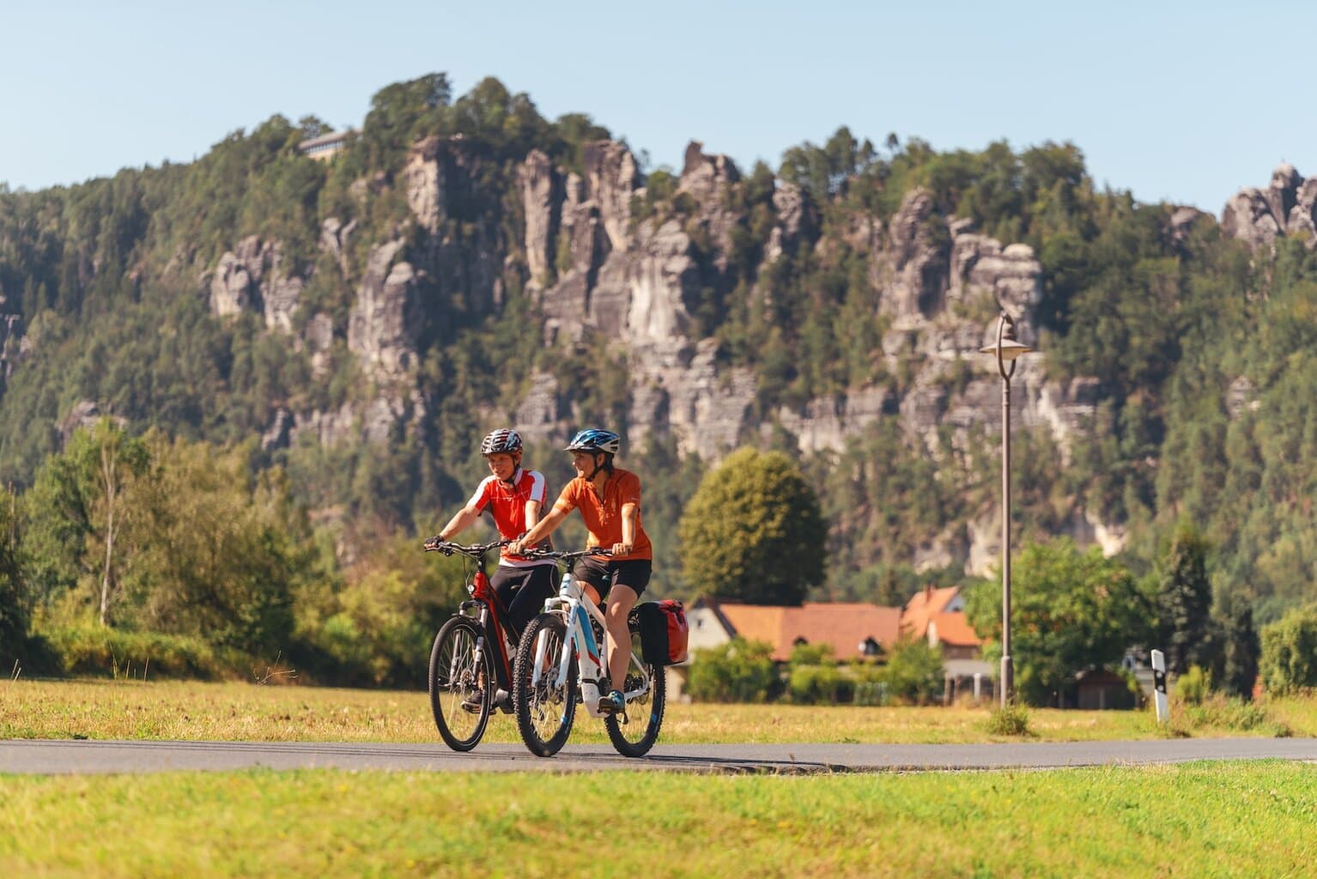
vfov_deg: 10.6
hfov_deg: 15.8
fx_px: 4757
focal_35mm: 130
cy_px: 440
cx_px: 658
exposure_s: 1/1600
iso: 140
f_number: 2.8
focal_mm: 130
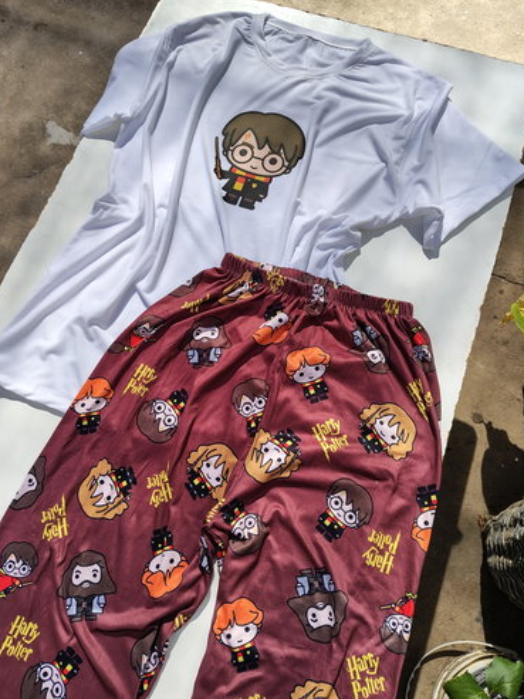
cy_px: 346
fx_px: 525
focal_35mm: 26
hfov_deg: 53.1
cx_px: 257
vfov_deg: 67.3
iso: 100
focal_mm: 5.56
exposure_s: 1/620
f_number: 1.8
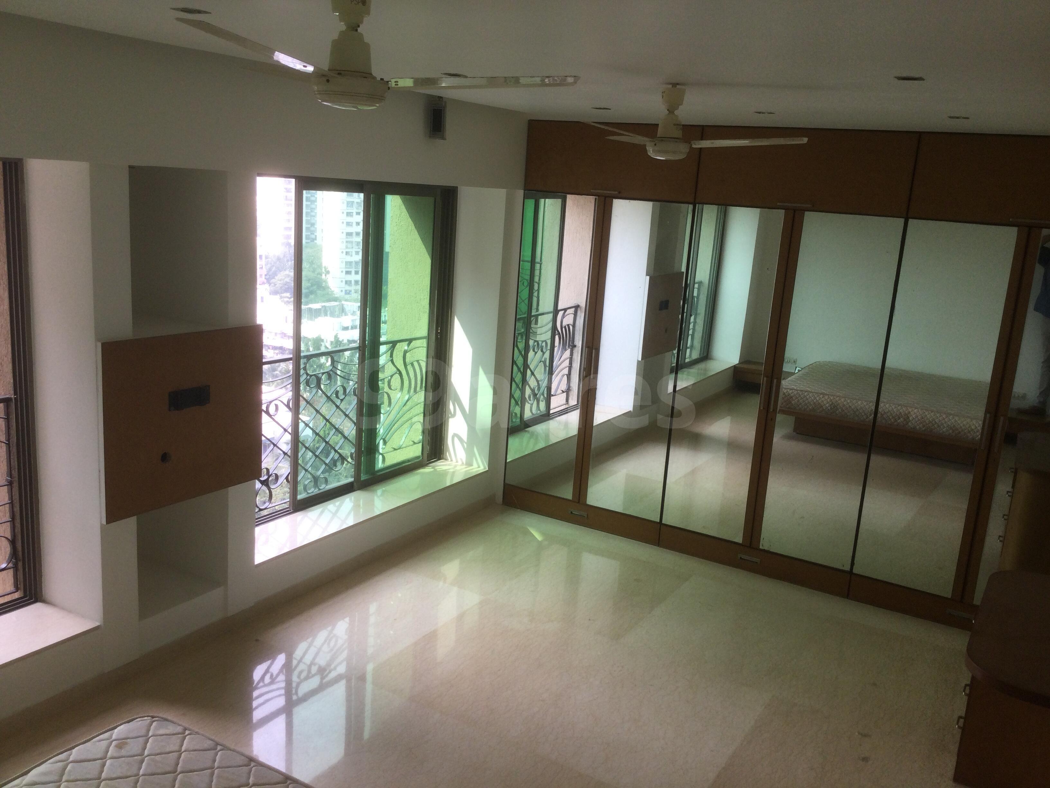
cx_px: 525
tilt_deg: -13.5
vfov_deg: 45.4
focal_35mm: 31
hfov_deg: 58.4
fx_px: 940
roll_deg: -5.5
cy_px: 394
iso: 25
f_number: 2.4
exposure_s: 1/152
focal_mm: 3.3
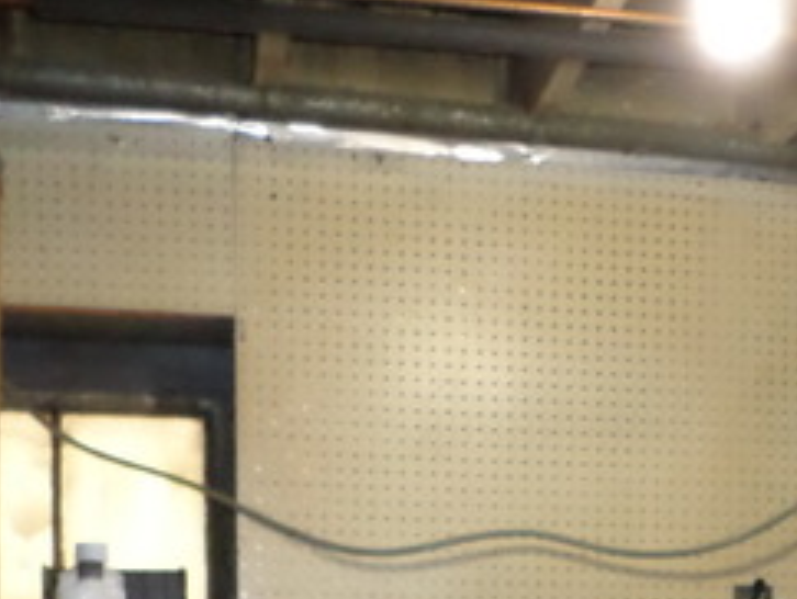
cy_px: 780
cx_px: 593
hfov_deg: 28.9
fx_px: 1521
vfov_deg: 20.4
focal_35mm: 66
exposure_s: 1/20
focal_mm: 4.5
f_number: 2.5
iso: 400
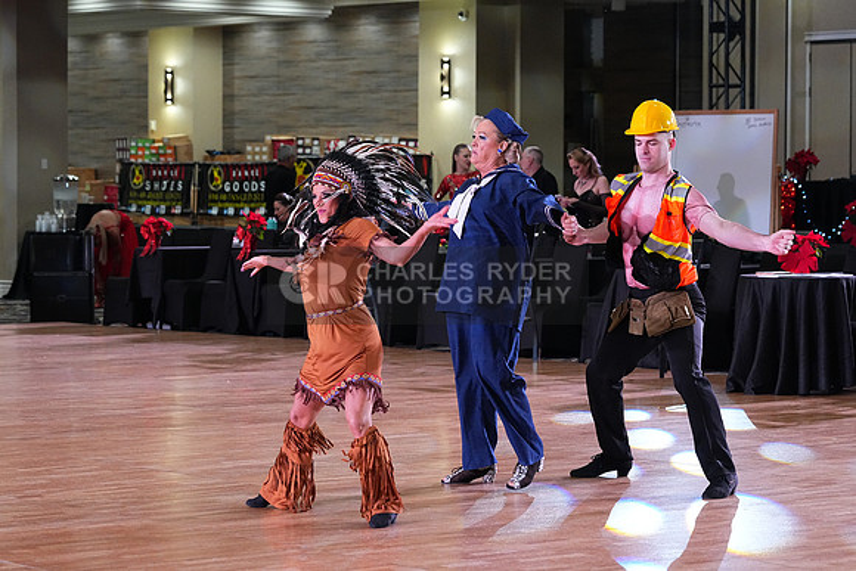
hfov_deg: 17.2
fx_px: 2830
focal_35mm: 119
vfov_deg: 11.5
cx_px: 428
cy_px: 286
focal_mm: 119
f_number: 5.6
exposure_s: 1/320
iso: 5000
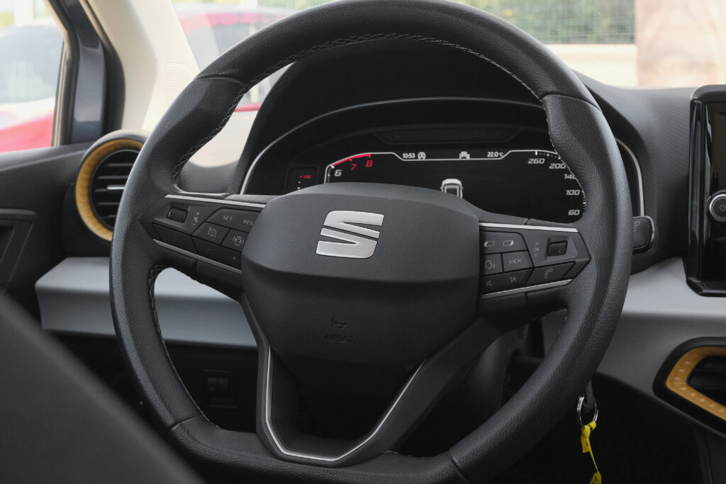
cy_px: 242
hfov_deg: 30.1
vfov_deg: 20.3
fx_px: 1351
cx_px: 363
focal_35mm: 67
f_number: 9
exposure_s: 1/125
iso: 2000
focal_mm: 44.5
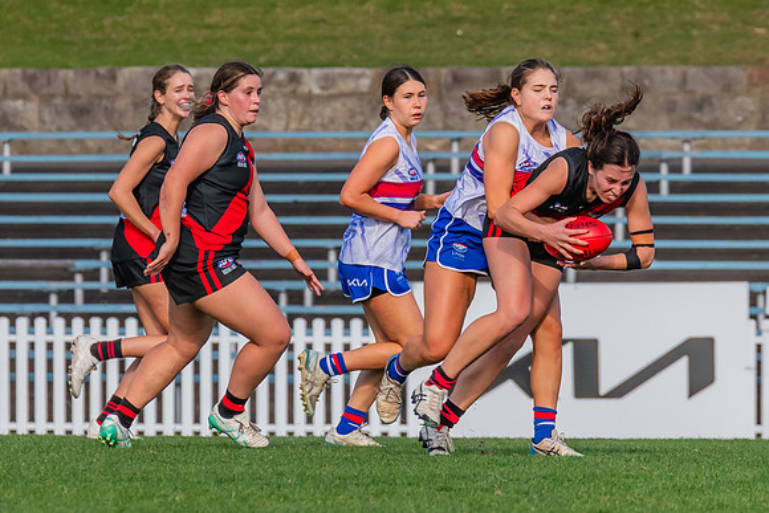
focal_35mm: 879
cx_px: 548
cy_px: 127
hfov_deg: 2.3
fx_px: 18783
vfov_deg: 1.6
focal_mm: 420
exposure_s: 1/1250
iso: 800
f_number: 10
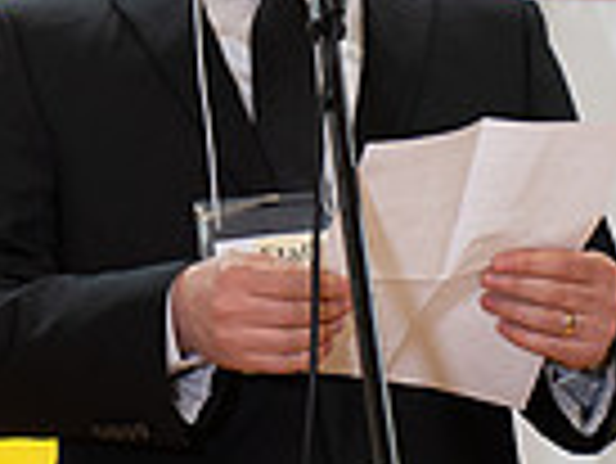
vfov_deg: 5.1
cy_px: -31
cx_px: -83
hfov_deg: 6.8
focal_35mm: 290
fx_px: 5165
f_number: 2.8
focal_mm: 70
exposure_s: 1/160
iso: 560
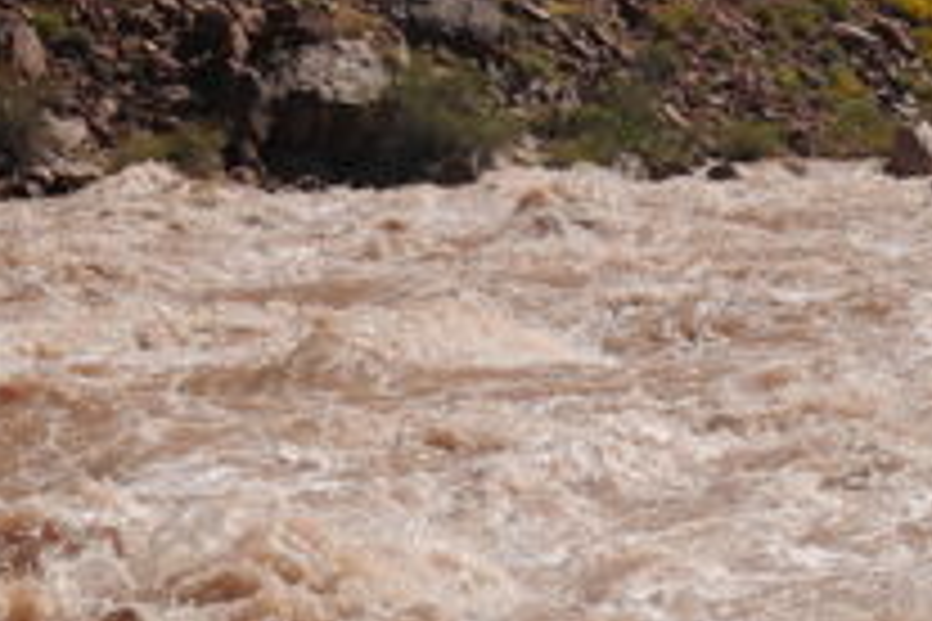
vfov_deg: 10.0
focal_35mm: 135
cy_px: -122
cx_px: 765
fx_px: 3495
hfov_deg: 15.1
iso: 200
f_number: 11
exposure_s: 1/500
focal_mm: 35
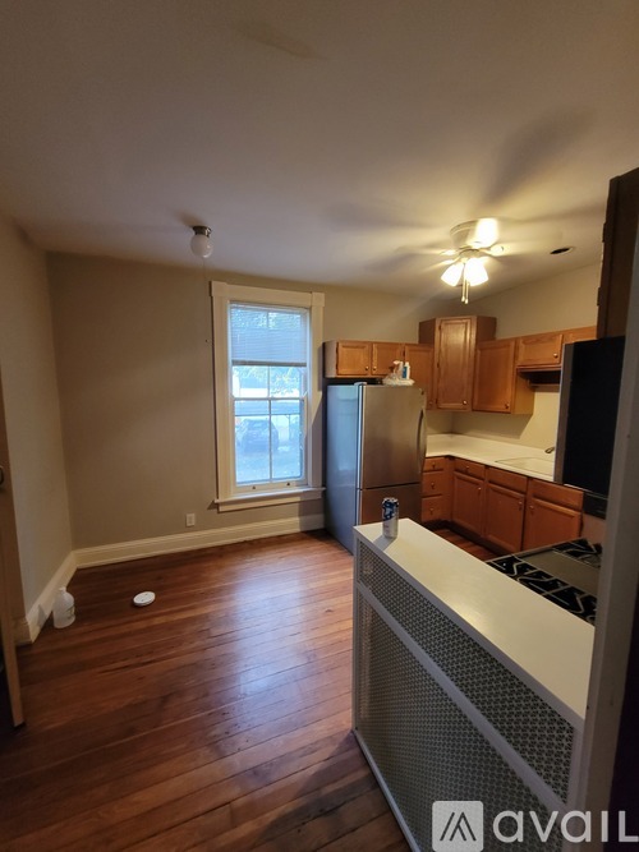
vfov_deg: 106.2
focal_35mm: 13
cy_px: 426
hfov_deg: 89.9
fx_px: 320
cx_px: 320
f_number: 2.2
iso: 500
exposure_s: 1/30
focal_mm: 2.2
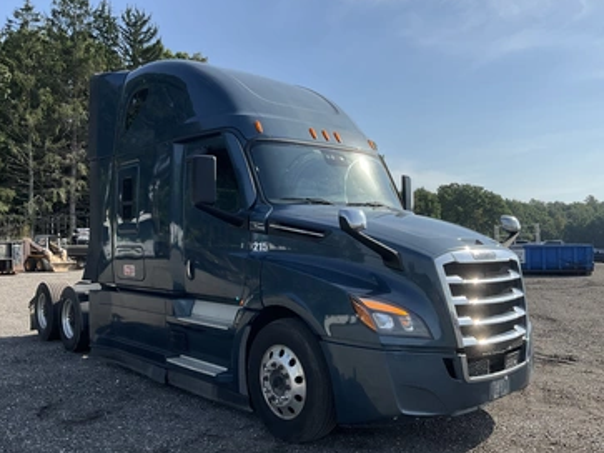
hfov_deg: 56.8
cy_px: 231
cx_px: 300
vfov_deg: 44.1
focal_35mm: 32
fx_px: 558
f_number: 1.8
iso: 25
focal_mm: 3
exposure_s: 1/1848
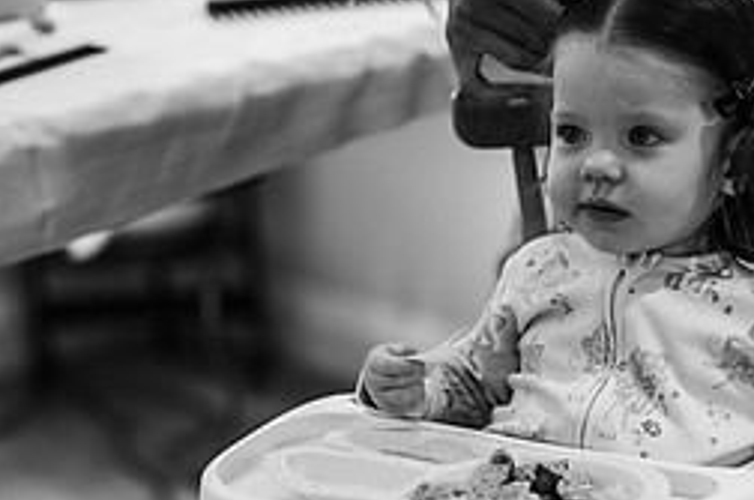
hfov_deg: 10.5
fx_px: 4097
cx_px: 479
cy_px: 440
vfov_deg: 7.0
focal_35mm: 196
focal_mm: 85
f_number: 2.2
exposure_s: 1/200
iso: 320
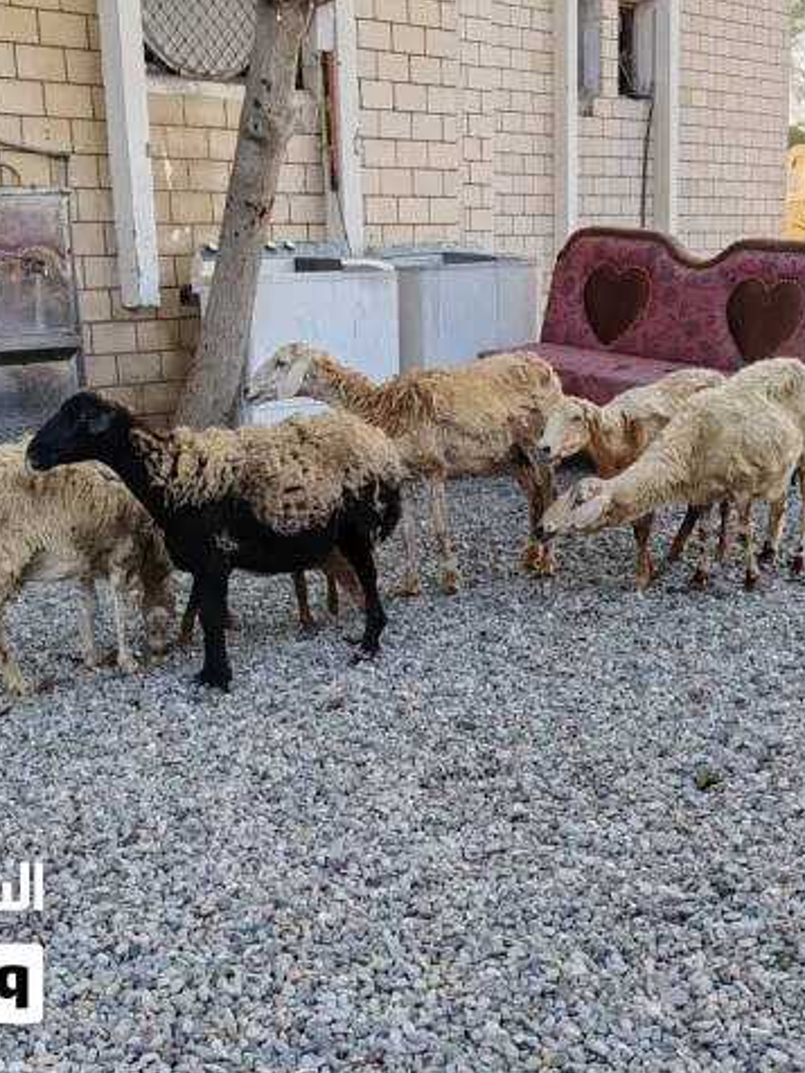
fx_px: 1333
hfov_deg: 33.6
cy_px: 536
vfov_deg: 43.9
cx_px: 383
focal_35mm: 43
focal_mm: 5.25
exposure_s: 1/284
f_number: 1.75
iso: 100
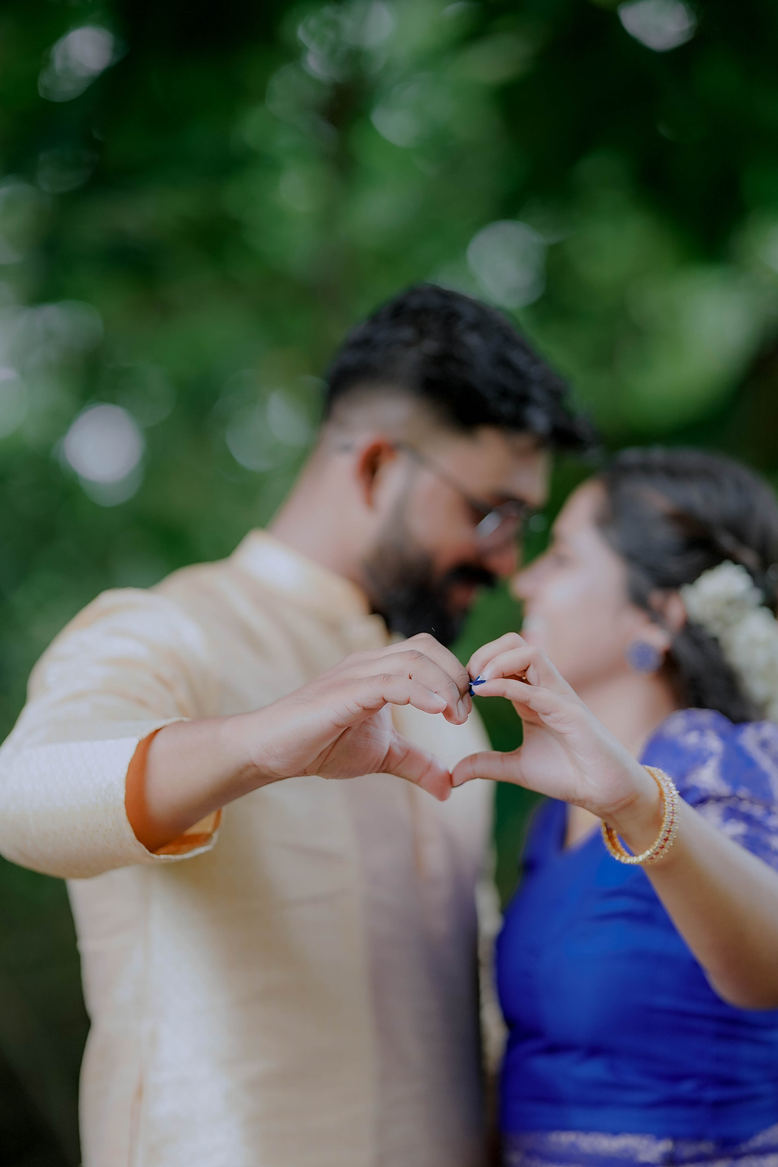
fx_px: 3533
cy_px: 592
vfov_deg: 18.8
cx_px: 393
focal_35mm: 109
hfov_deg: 12.6
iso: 400
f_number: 1.4
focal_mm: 85
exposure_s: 1/1250
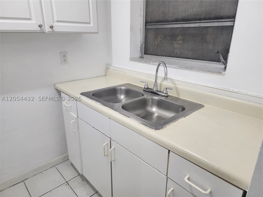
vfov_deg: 58.9
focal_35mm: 23
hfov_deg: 73.9
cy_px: 98
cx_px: 132
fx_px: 175
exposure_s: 1/120
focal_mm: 6.4
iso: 500
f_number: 1.8
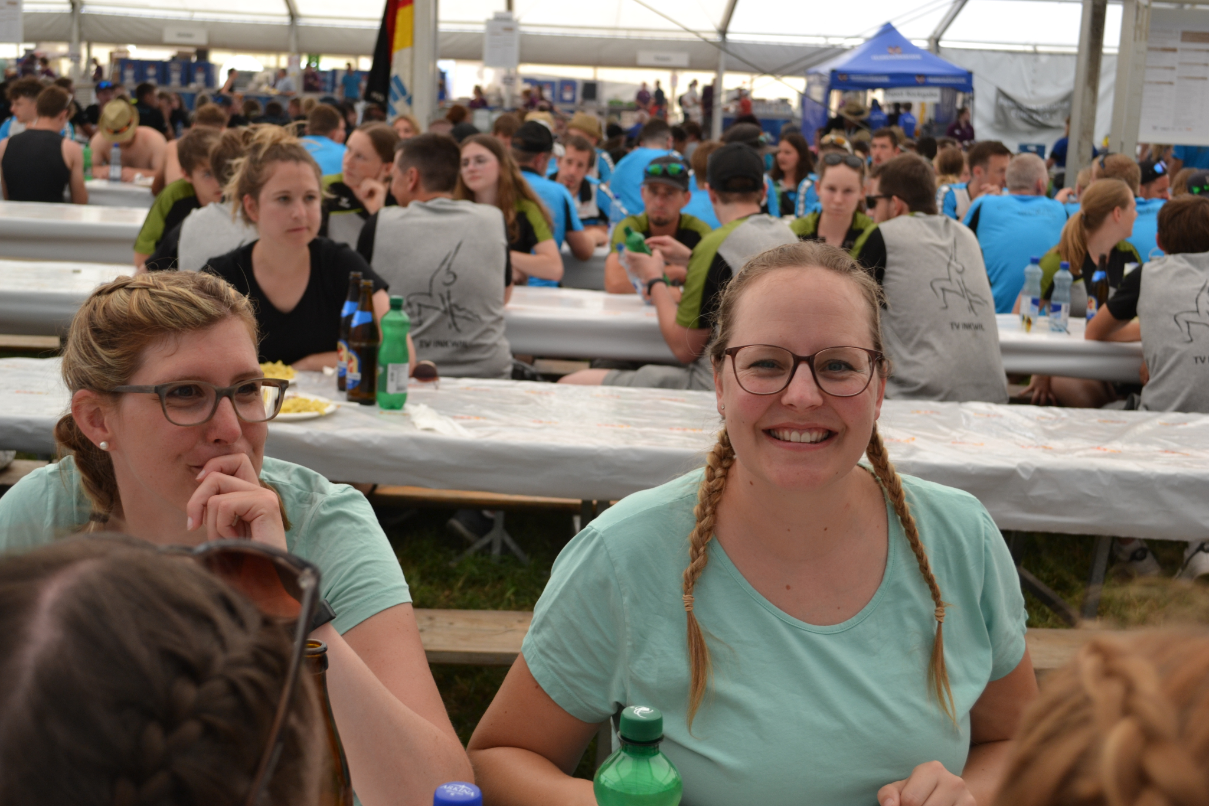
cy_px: 403
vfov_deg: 29.9
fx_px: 1511
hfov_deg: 43.6
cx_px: 604
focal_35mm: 45
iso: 250
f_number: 5.6
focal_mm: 30
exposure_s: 1/125
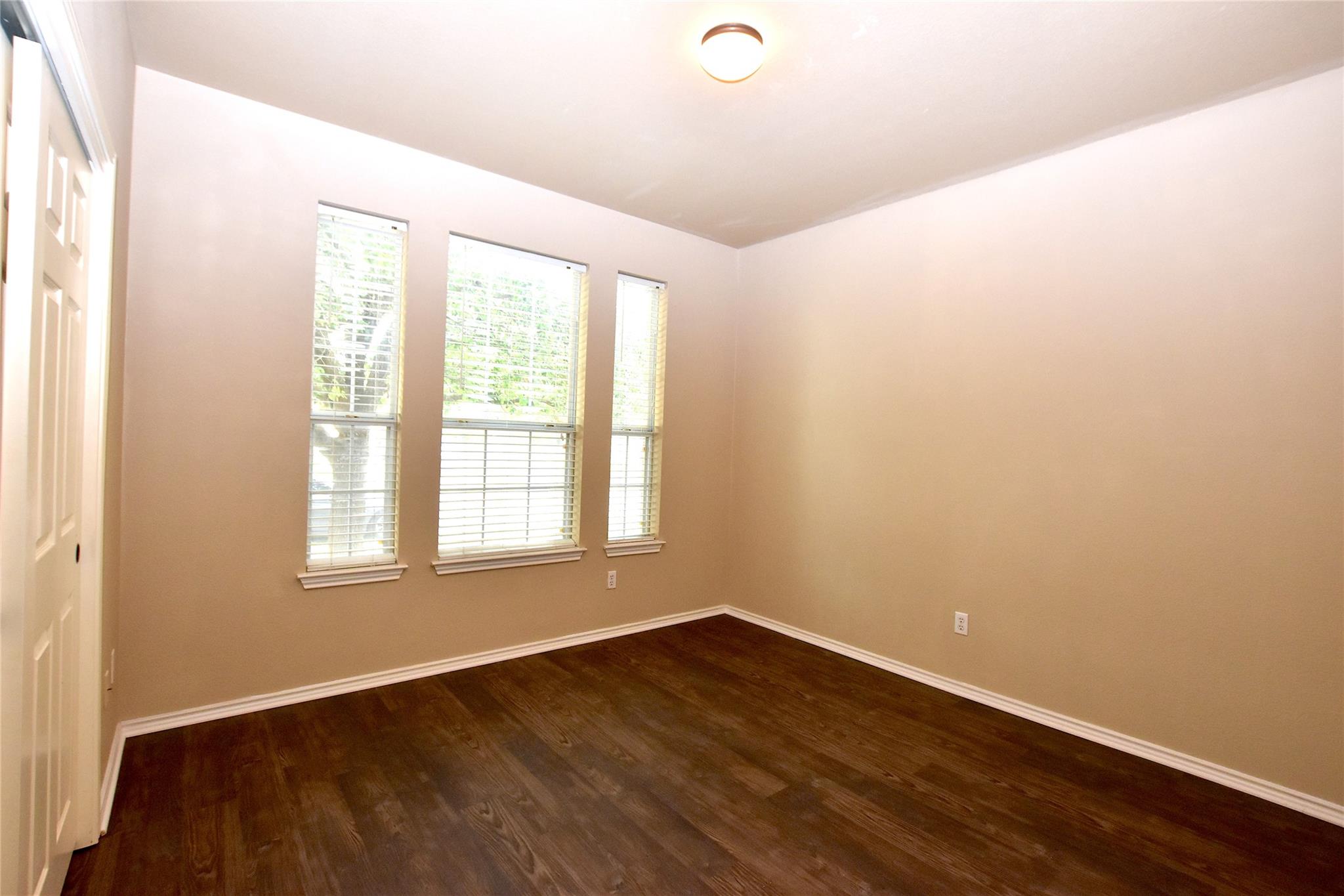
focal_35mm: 15
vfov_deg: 77.3
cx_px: 672
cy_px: 448
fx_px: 560
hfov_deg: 100.4
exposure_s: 1/200
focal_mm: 10
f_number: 5.6
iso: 1400
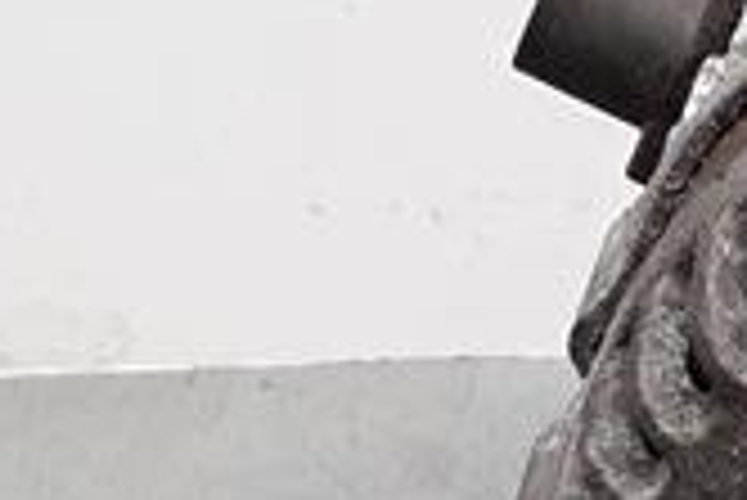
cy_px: 450
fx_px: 2326
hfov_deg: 16.4
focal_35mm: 112
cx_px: 1166
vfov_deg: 12.2
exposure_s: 1/50
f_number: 1.9
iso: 64
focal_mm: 2.91
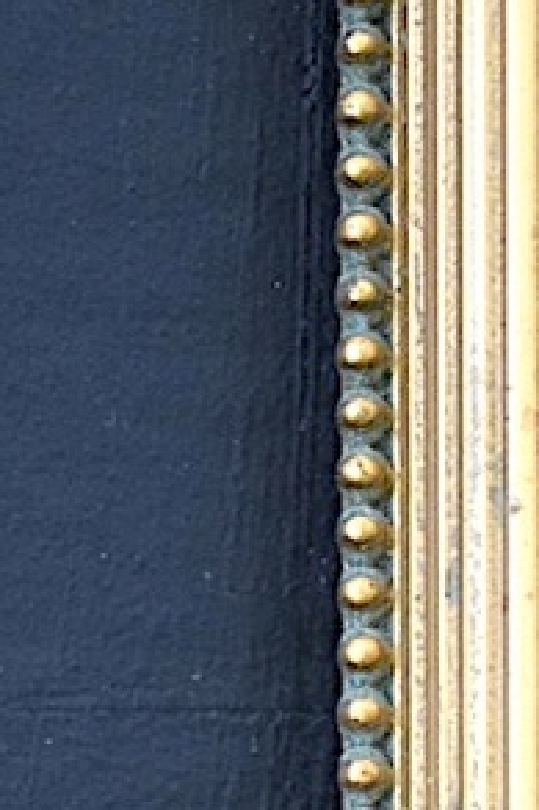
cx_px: 130
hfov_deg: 6.6
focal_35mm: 209
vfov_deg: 9.5
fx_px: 4699
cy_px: 1258
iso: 2500
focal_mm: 34
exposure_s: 1/60
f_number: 4.5
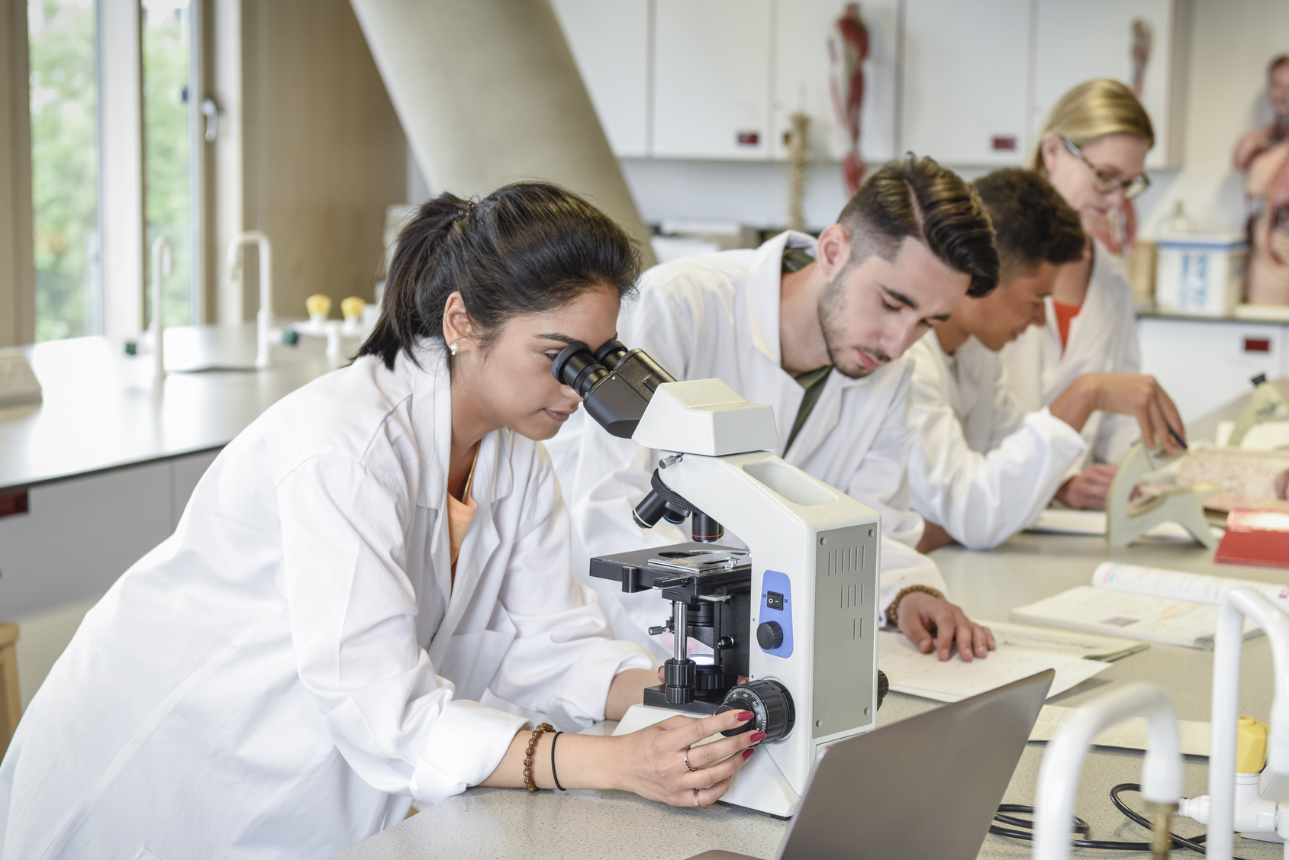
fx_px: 2471
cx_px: 711
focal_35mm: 69
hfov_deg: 29.2
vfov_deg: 19.7
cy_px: 449
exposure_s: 1/80
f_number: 4.5
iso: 400
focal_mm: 55
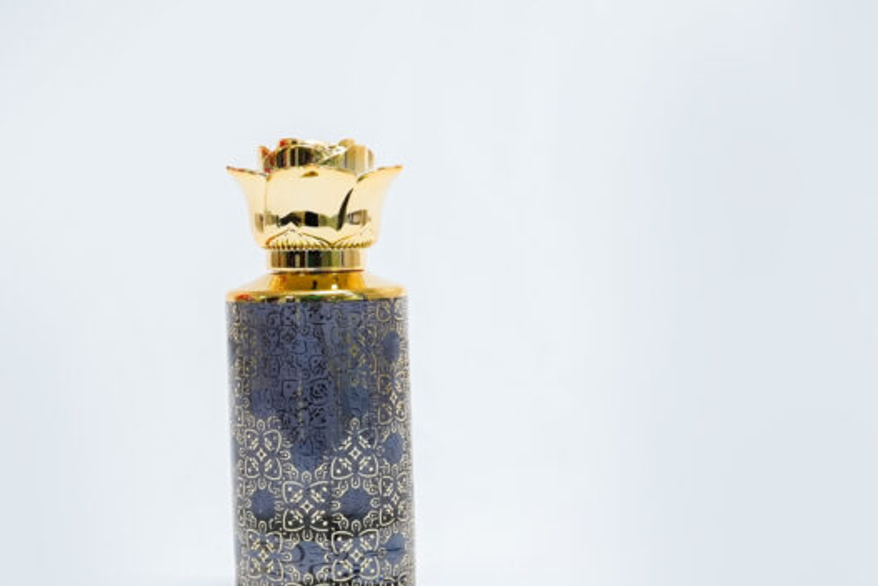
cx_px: 342
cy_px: 304
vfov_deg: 17.7
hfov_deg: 26.2
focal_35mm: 77
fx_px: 1879
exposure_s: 1/125
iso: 2500
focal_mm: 39
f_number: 9
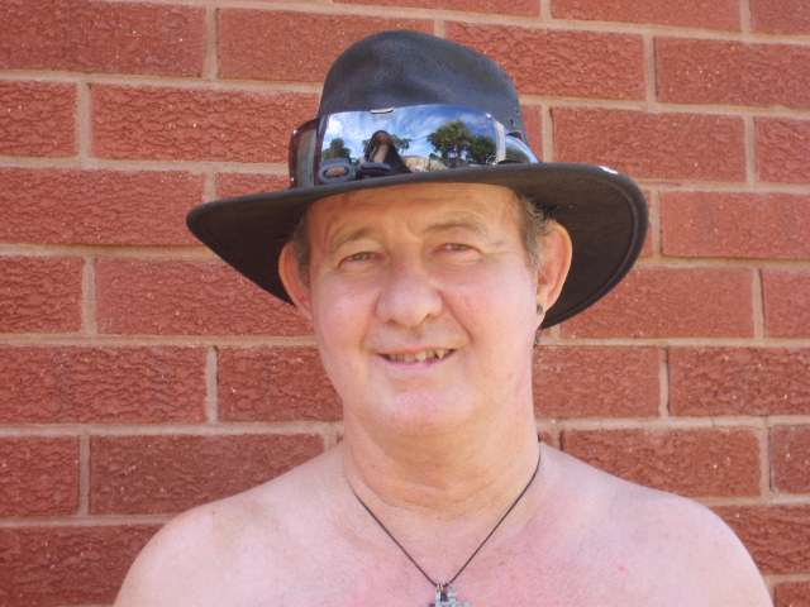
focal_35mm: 61
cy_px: 304
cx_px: 405
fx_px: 1427
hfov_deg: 31.7
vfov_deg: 24.0
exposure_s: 1/90
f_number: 3.6
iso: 50
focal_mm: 10.3
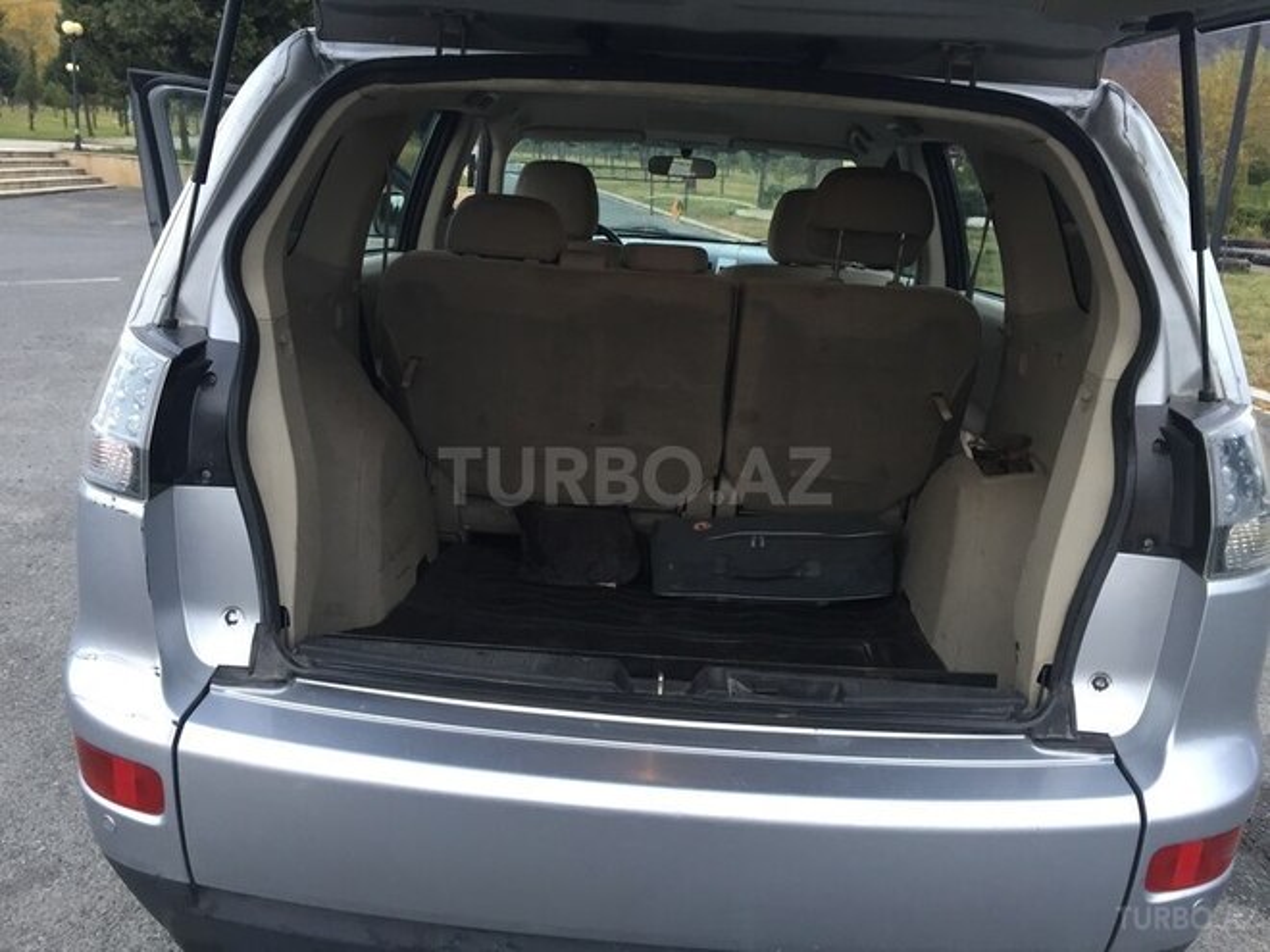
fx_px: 1064
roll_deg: -4.2
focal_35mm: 29
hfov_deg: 61.7
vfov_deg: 48.2
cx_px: 635
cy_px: 476
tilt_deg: -13.7
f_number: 2.2
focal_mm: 4.15
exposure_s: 1/33
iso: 80
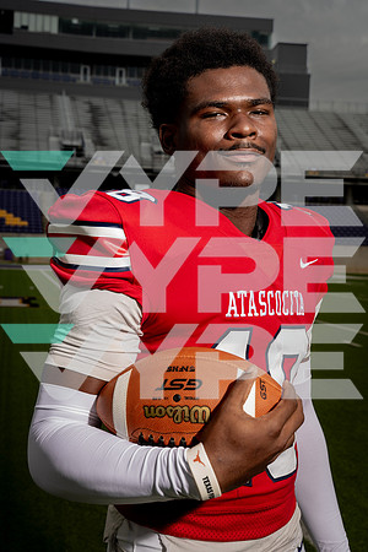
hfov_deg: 28.1
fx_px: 736
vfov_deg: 41.1
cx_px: 184
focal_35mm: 48
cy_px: 276
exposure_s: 1/250
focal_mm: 48
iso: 100
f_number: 8
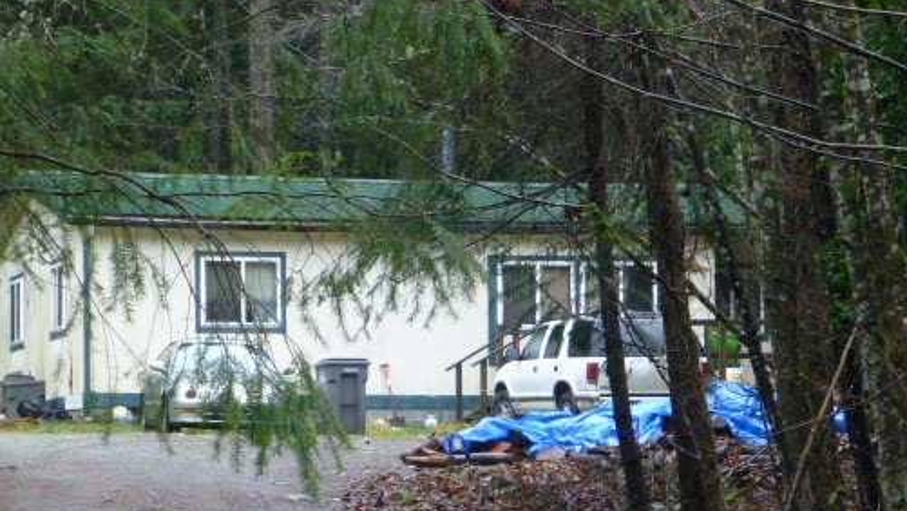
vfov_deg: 7.6
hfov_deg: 13.4
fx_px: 3849
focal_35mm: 160
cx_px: 377
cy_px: 359
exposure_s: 1/80
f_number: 5.3
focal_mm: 20.6
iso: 800
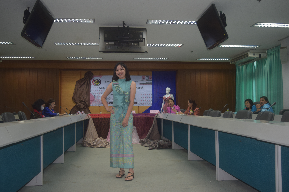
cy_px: 96
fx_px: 301
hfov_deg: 51.3
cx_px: 144
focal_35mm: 38
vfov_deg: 35.5
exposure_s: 1/80
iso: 400
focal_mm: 25
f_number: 4
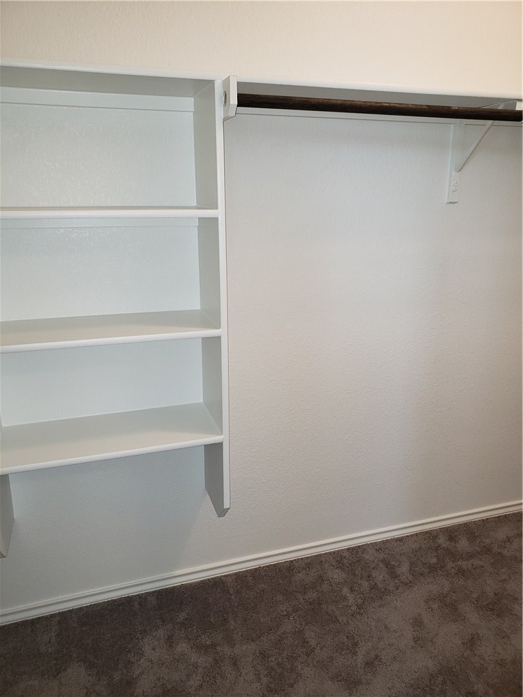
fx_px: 524
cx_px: 262
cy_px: 348
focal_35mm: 26
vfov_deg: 67.3
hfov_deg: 53.1
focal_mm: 4.3
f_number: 2.4
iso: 100
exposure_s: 1/24
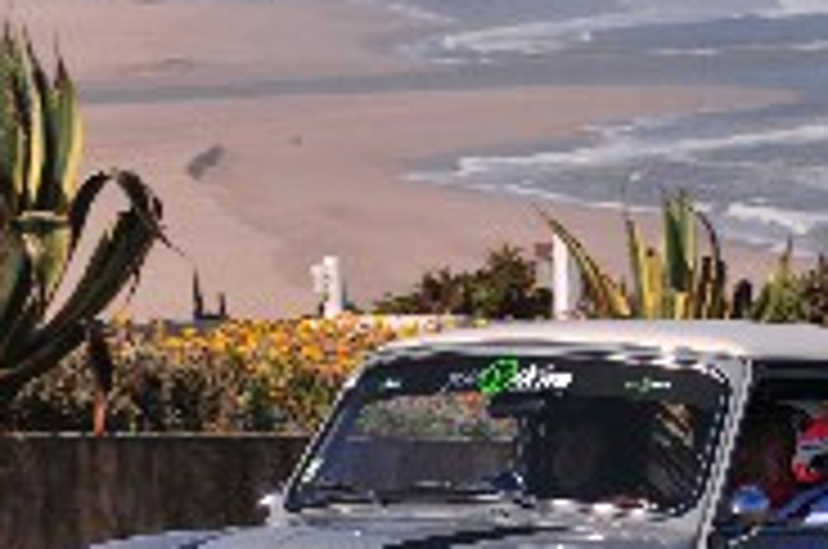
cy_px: 389
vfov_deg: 5.3
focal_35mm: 257
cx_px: 666
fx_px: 5901
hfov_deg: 8.0
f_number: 8
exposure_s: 1/800
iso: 250
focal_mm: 70
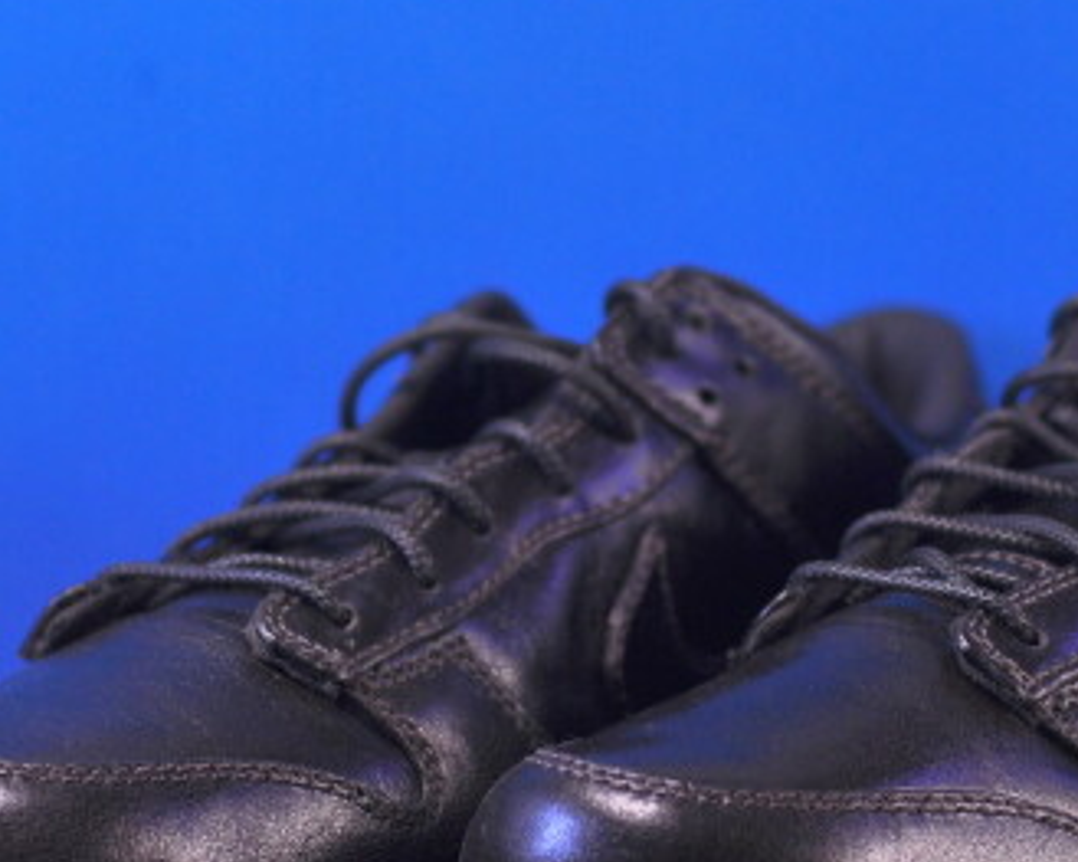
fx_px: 5454
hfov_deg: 11.3
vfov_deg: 9.0
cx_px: 731
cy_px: 349
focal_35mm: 171
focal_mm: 50
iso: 250
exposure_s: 1/320
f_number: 2.5
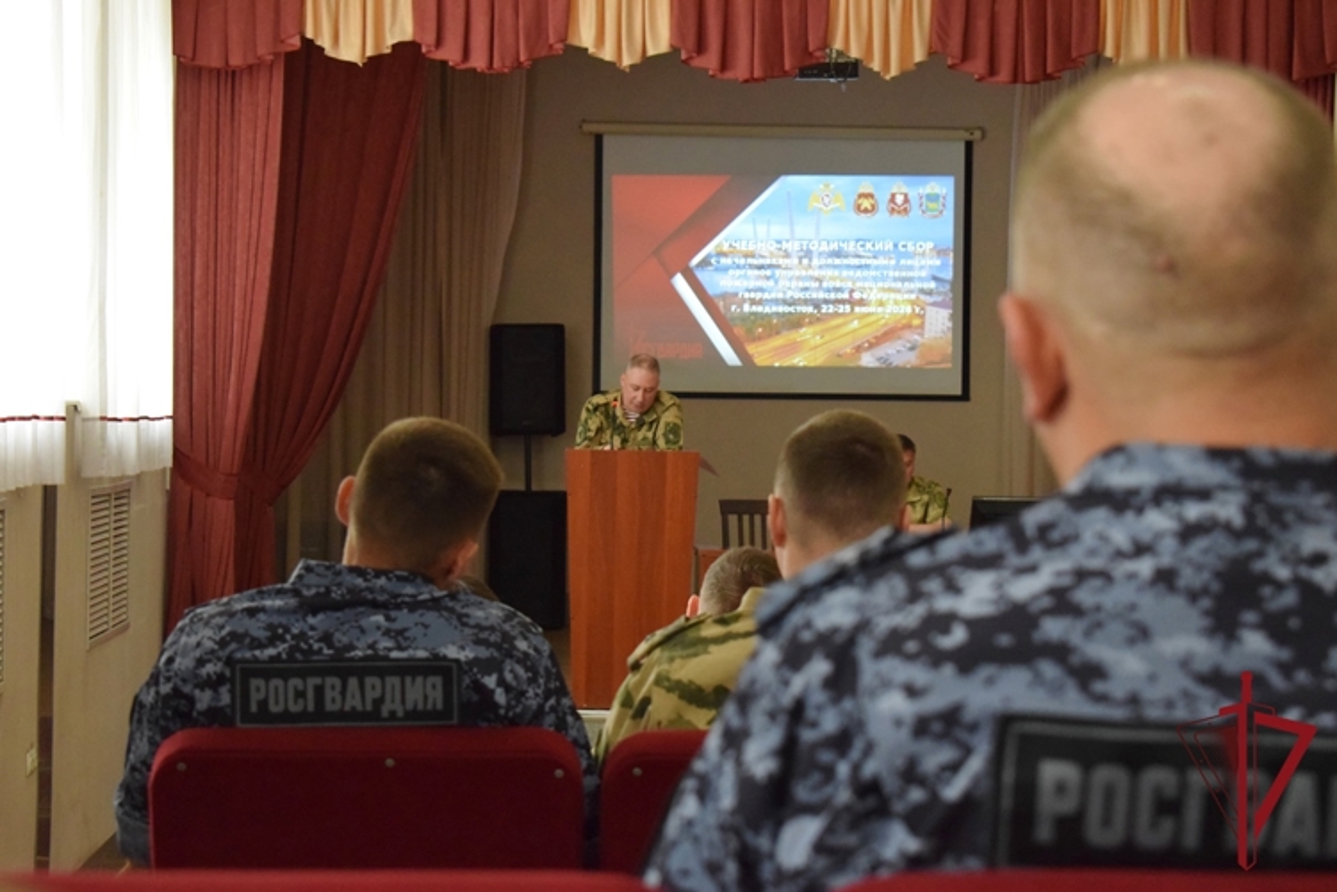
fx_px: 3064
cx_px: 668
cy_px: 446
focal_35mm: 82
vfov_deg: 16.6
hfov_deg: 24.6
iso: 4000
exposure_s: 1/60
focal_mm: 55
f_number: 5.6
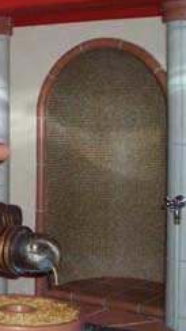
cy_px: 158
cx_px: -111
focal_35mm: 86
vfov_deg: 24.7
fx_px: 755
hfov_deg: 13.1
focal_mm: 5.8
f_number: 2.6
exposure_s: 1/60
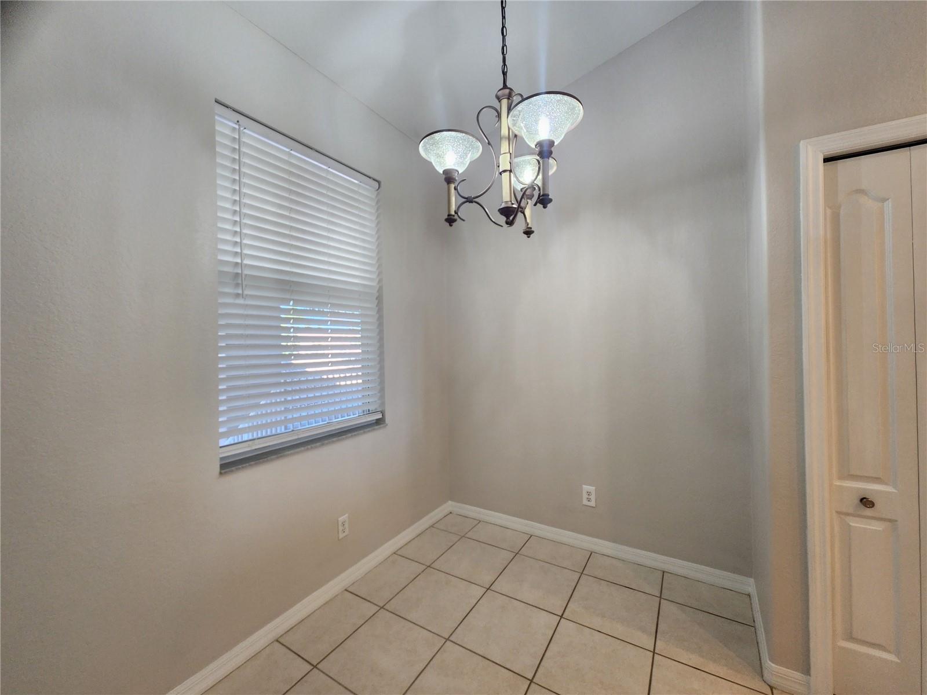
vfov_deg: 89.9
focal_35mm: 13
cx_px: 464
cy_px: 348
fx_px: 348
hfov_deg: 106.2
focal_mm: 2.2
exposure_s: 1/60
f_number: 2.2
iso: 160
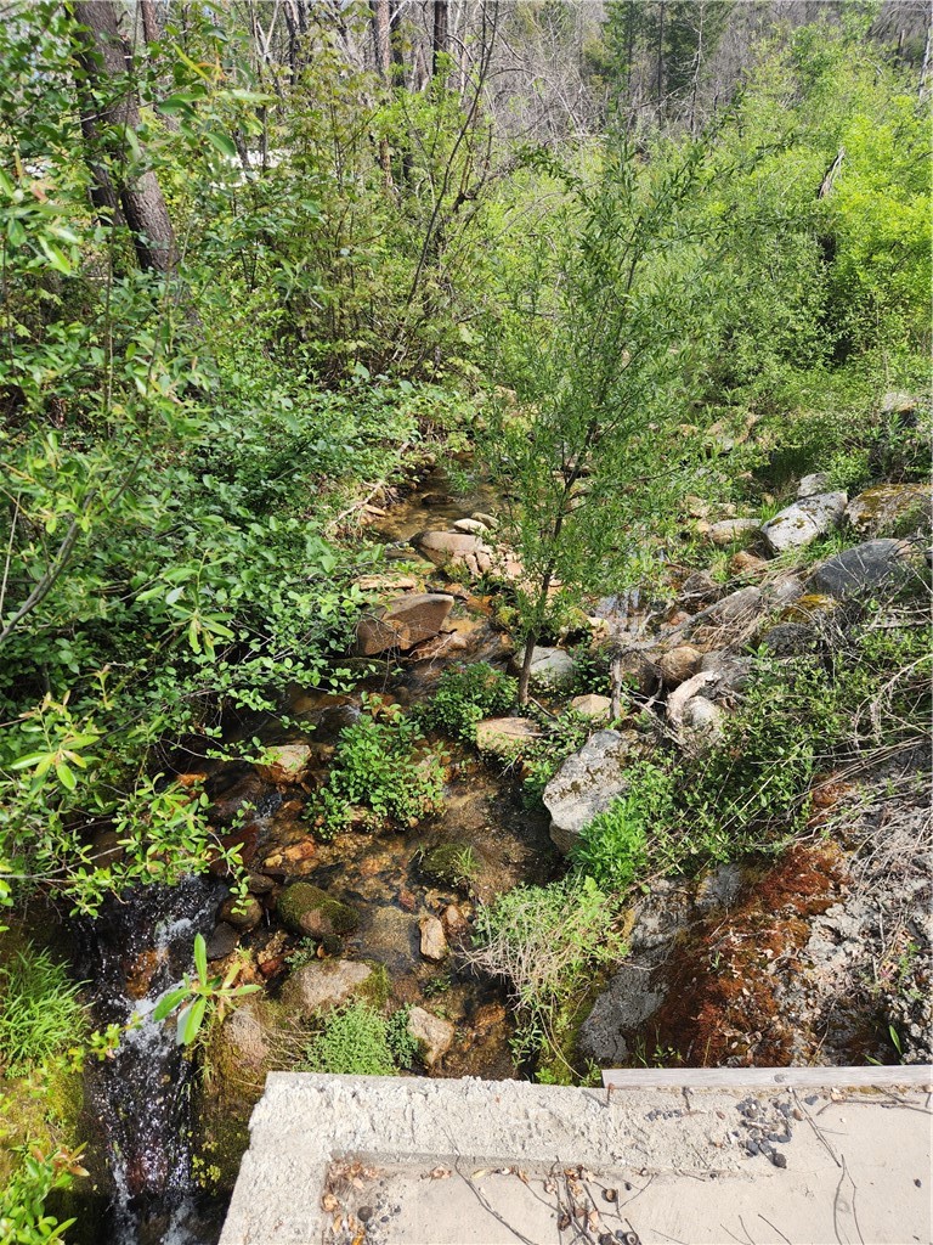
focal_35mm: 23
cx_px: 466
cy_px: 622
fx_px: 827
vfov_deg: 73.9
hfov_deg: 58.9
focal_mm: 5.4
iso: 20
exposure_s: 1/636
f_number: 1.8
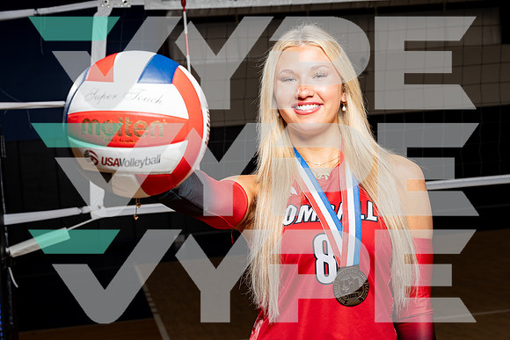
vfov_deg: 20.6
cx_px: 255
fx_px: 935
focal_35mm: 66
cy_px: 170
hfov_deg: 30.5
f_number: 8
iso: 100
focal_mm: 66
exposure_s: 1/250
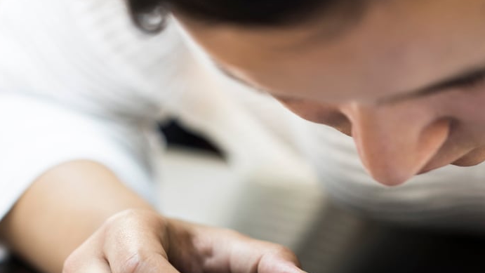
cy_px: 277
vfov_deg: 12.0
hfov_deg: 21.3
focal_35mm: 100
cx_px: 267
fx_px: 1286
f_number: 2.8
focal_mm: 55
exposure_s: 1/13
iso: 125
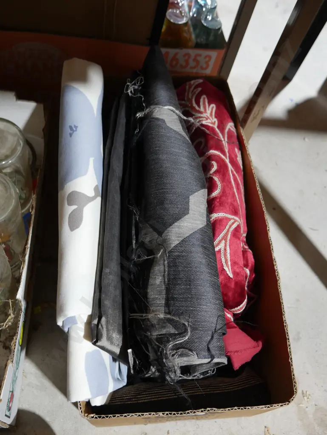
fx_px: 378
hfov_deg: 46.8
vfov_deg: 59.9
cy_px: 218
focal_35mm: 30
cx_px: 164
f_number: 3.6
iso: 640
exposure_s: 1/60
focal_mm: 15
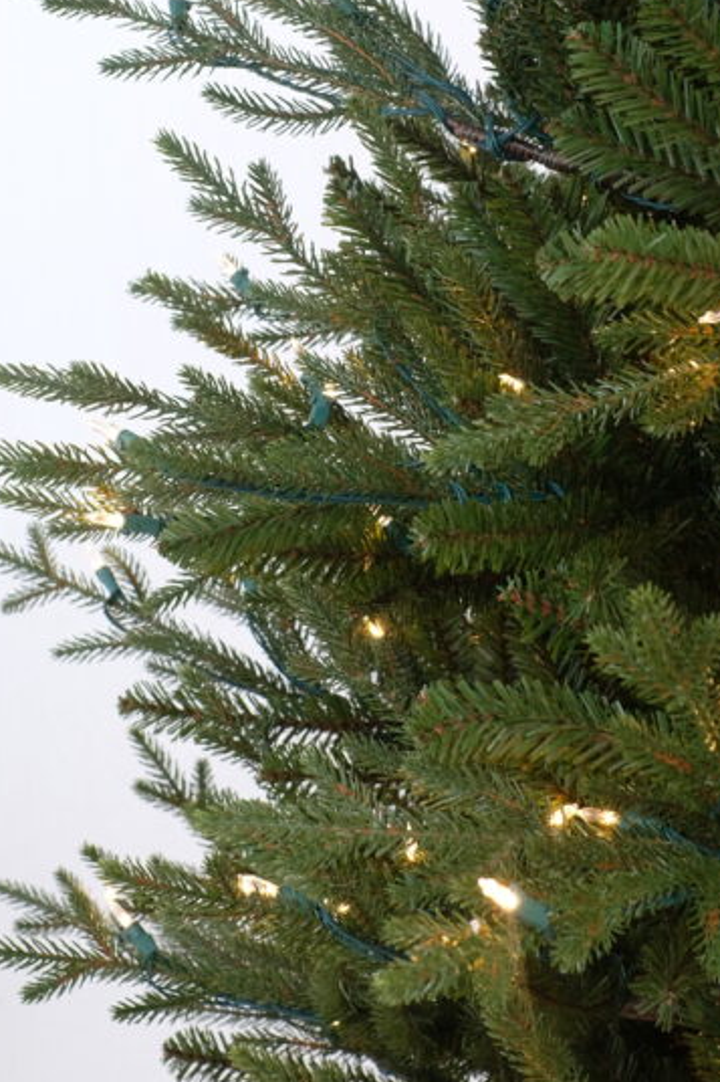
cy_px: 331
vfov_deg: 22.7
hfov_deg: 15.3
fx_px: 2672
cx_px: 452
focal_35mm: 89
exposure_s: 1/28
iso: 800
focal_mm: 35
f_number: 6.4
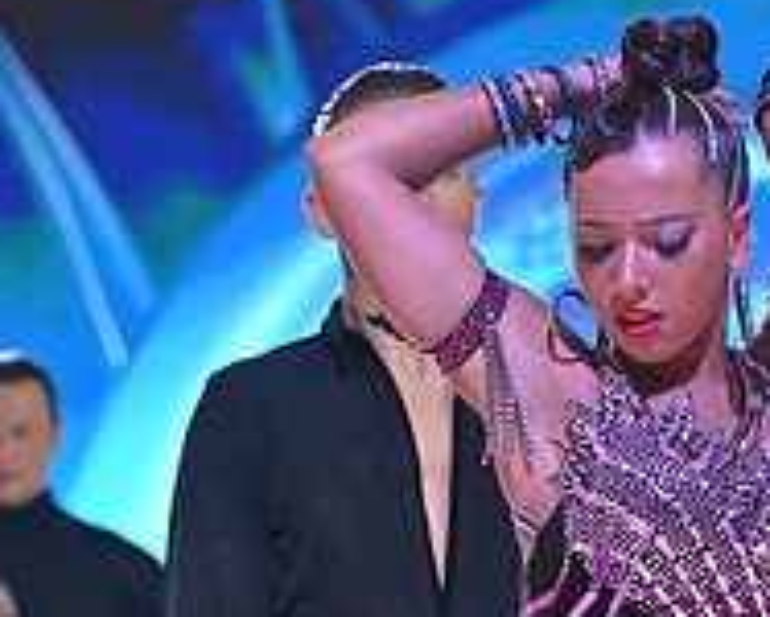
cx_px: 467
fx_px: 6502
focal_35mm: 285
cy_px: 1131
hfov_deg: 6.8
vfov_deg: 5.4
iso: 1600
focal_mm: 98
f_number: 4
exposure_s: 1/250
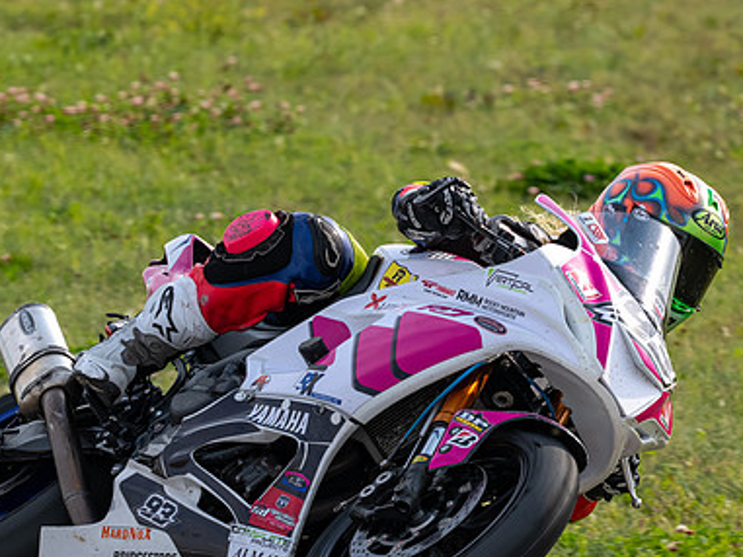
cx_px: 449
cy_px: 197
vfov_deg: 2.0
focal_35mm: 756
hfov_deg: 2.6
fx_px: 16232
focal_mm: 410
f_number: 10
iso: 640
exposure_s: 1/1250
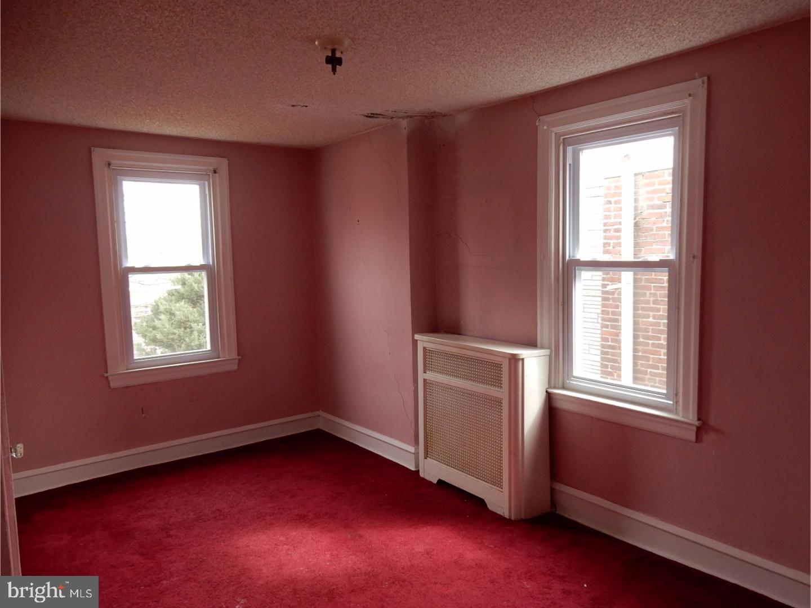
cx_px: 406
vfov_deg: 54.9
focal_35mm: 25
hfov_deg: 69.4
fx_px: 586
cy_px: 304
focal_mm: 4.5
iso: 125
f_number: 3.7
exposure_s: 1/50
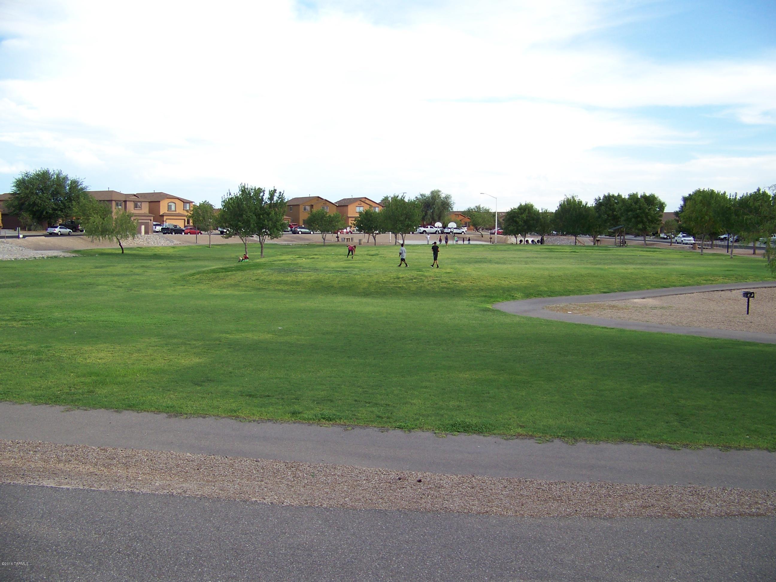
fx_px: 807
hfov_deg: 51.4
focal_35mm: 36
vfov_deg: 39.7
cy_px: 291
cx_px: 388
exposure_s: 1/250
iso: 64
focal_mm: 5.85
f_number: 2.8
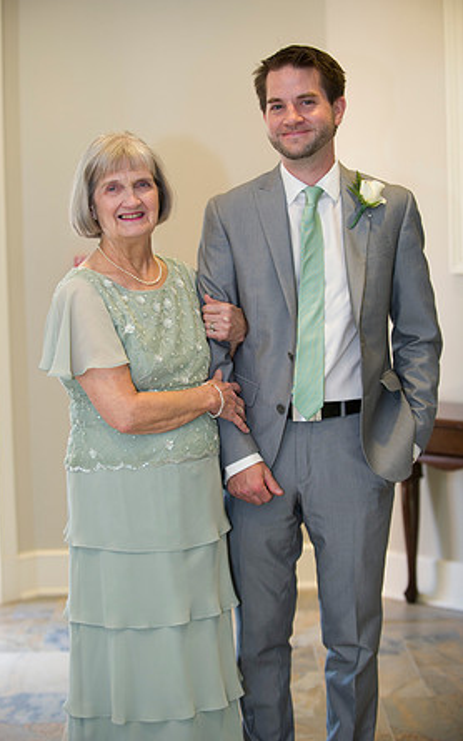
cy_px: 370
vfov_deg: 28.6
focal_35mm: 72
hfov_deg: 18.1
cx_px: 216
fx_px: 1454
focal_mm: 70
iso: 800
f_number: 2.8
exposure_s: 1/160
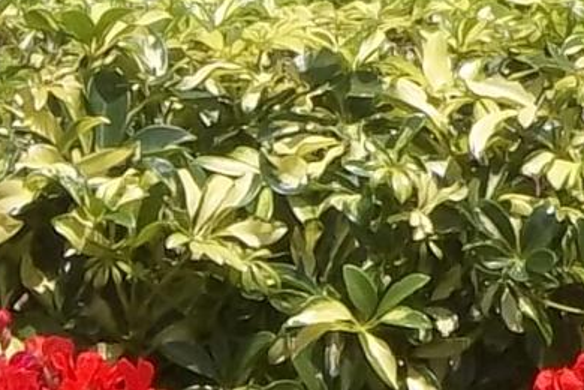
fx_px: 8159
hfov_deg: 4.1
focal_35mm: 503
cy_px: -233
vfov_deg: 2.7
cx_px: 791
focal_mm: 11.2
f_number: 5.6
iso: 80
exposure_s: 1/500
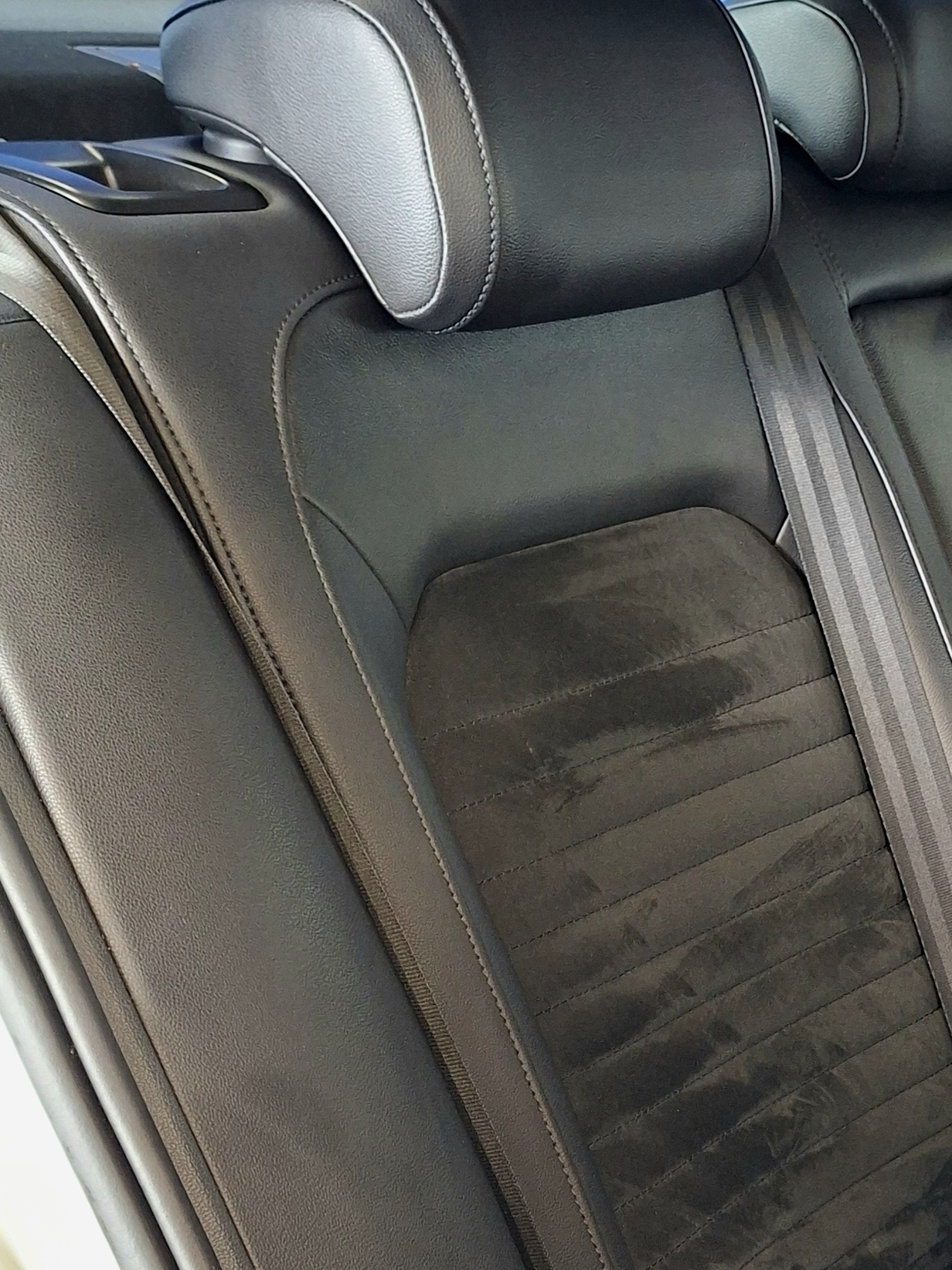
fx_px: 2054
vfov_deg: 33.3
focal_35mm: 56
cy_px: 1028
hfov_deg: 23.9
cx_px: 1125
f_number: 1.8
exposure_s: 1/33
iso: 400
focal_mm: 5.54
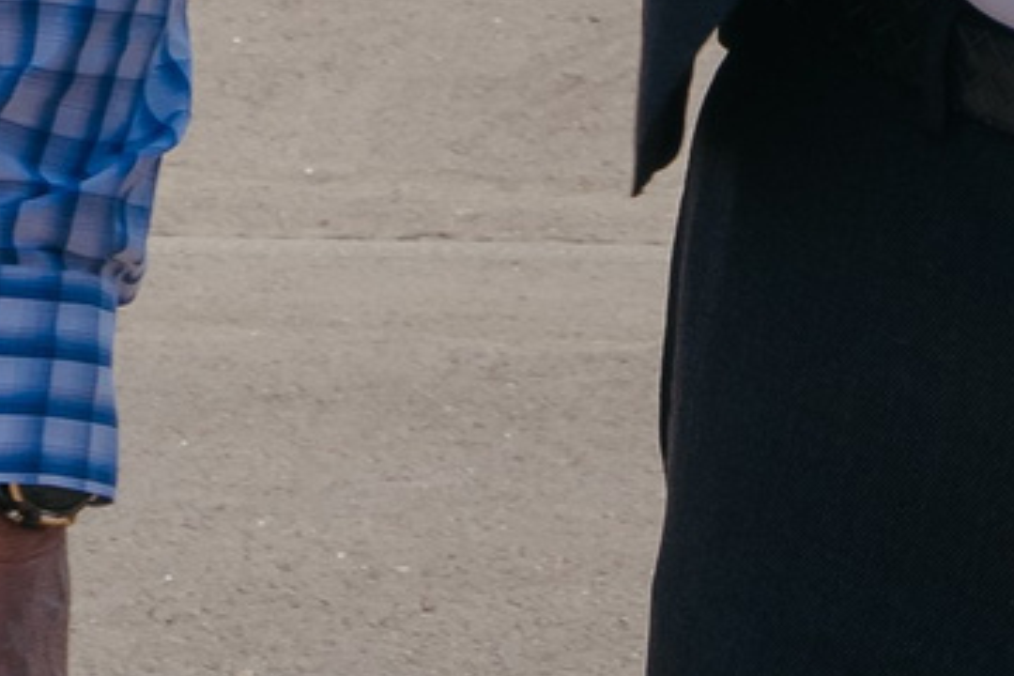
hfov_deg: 6.4
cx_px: 969
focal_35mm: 320
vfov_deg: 4.1
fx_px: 9013
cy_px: -1714
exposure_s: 1/125
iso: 160
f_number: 13
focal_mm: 45
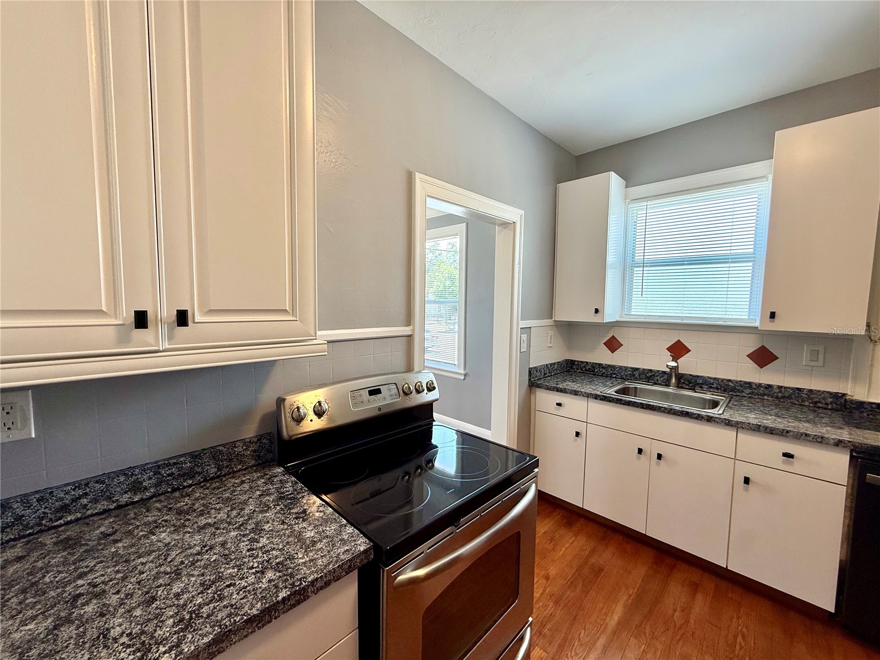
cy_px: 330
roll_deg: -0.9
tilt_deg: -4.1
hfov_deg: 102.1
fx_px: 356
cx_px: 440
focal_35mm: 14
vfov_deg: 85.7
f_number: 2.2
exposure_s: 1/120
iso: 125
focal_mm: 2.22
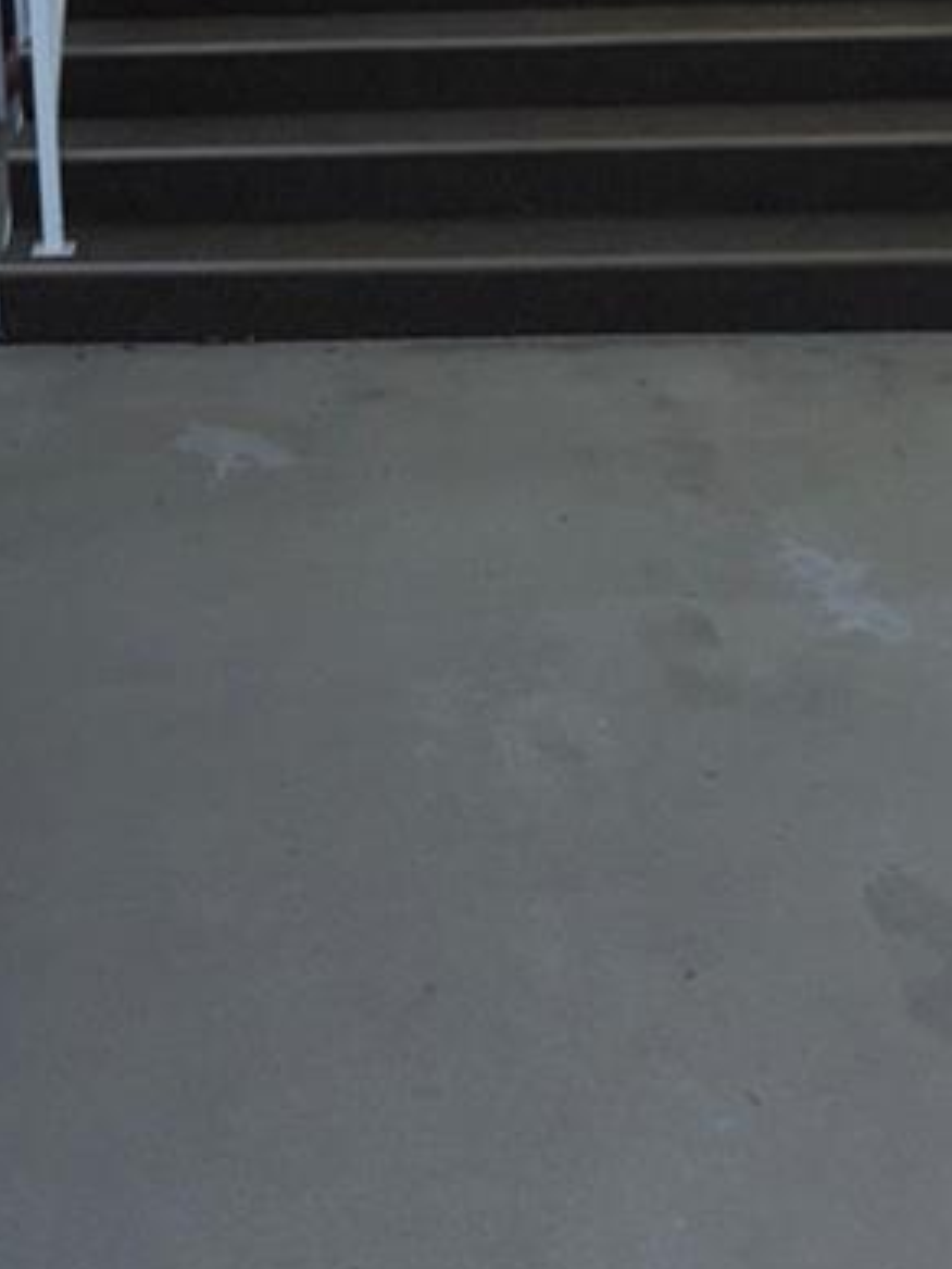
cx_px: 236
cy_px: 290
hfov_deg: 26.7
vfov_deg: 34.6
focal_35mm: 54
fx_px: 1979
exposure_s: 1/779
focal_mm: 2.22
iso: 16
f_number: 2.2
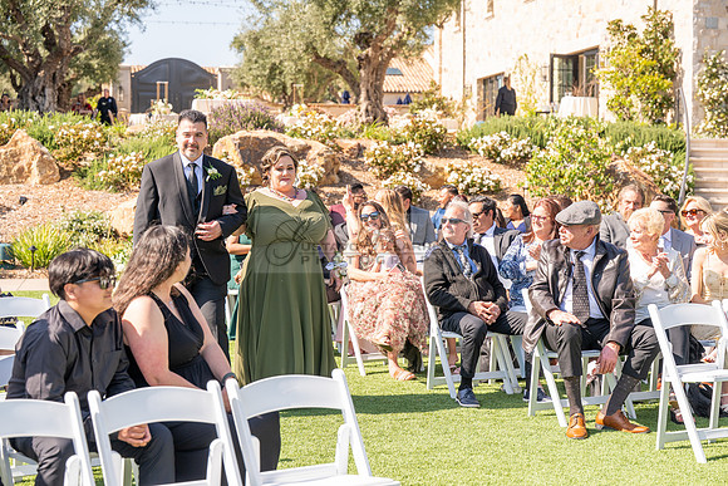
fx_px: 1416
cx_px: 364
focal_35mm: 70
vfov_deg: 19.5
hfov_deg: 28.8
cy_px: 243
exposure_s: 1/800
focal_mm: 70
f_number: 4.5
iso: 200
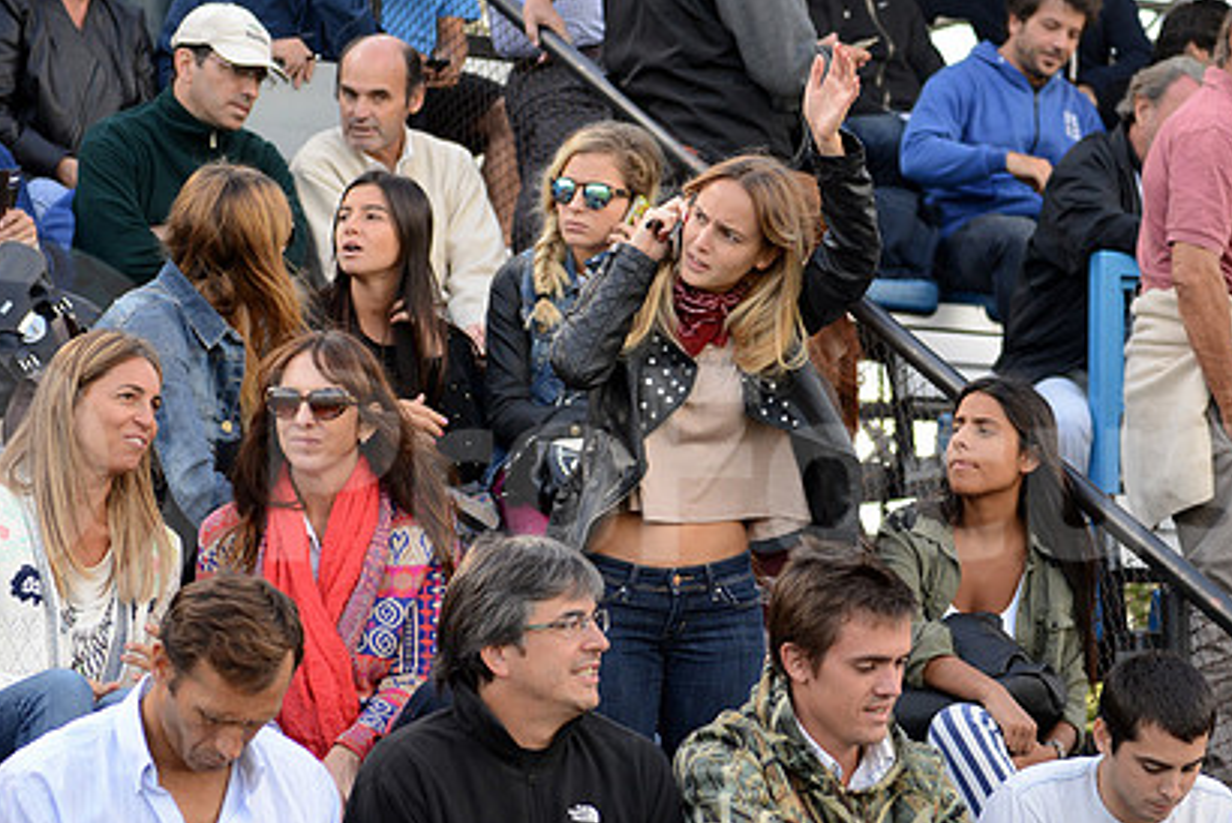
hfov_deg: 20.6
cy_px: 458
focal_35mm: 99
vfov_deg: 13.8
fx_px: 3390
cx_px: 511
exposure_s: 1/1000
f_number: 2.8
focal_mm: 70
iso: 500
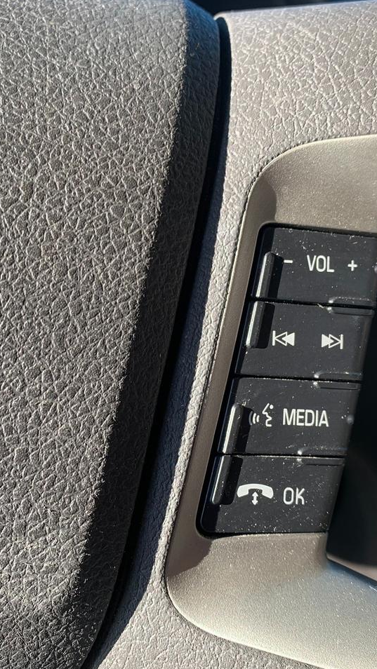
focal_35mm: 38
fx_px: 675
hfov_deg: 31.2
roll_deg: -0.3
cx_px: 203
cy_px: 335
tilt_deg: -20.6
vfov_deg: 52.8
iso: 25
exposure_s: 1/199
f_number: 1.8
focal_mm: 4.25
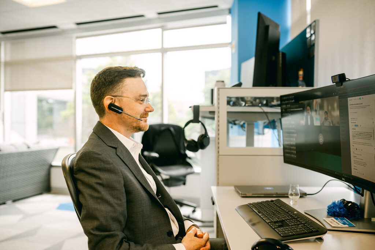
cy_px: 125
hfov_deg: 54.4
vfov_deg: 37.9
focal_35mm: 35
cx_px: 188
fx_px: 365
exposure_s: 1/100
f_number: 2.5
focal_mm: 35
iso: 100
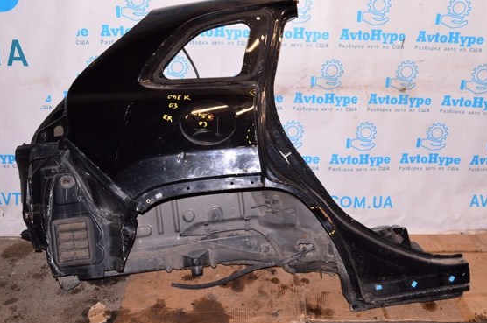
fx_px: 513
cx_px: 251
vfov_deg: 34.9
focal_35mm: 38
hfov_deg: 50.8
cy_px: 158
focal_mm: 22
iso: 1600
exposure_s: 1/200
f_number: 8
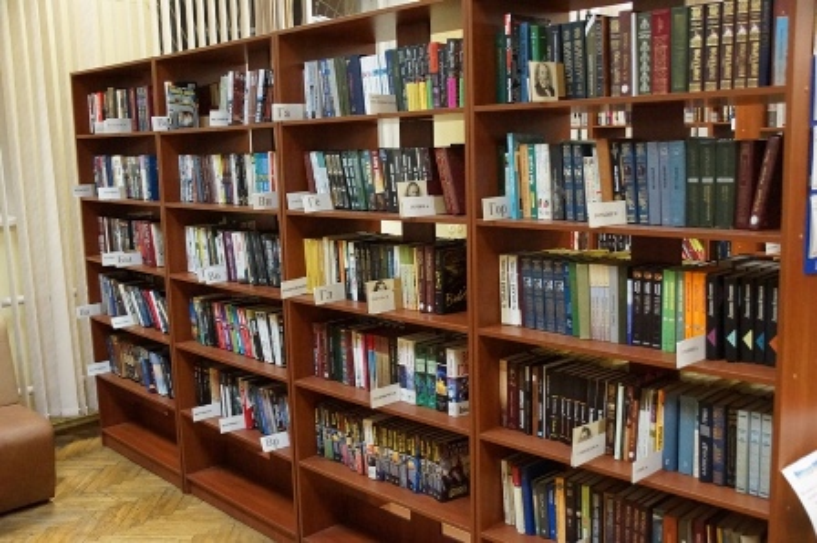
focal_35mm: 68
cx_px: 408
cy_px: 272
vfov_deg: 20.1
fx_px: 1531
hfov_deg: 29.9
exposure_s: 1/100
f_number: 5
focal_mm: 45
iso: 4000
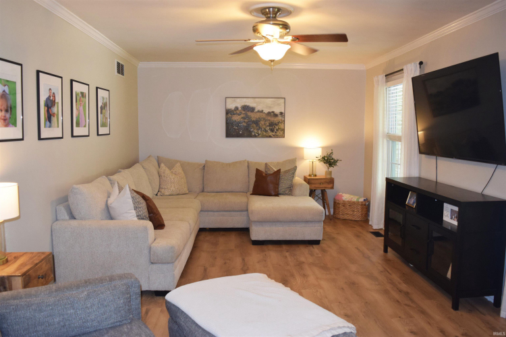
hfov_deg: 67.4
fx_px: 379
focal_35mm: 27
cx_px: 253
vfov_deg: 47.9
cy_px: 168
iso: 800
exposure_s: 1/100
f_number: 5
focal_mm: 18
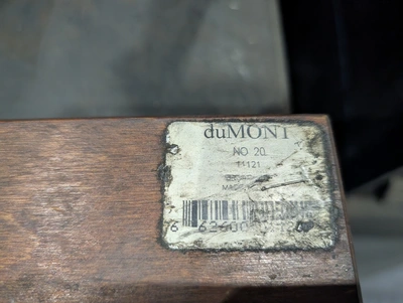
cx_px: 202
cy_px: 152
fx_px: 280
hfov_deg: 71.5
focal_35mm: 24
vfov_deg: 56.9
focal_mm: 6.9
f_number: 1.68
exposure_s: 1/179
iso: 879
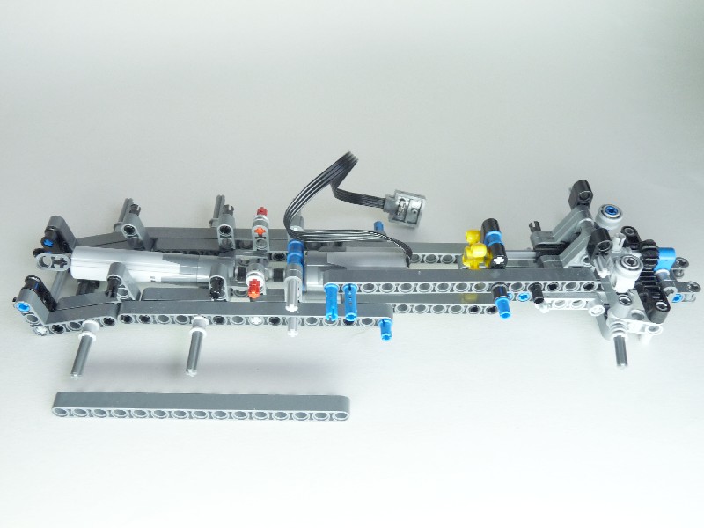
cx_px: 352
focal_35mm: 35
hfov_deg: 52.6
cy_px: 264
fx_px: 712
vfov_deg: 40.7
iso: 125
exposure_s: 1/30
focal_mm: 6.2
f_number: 3
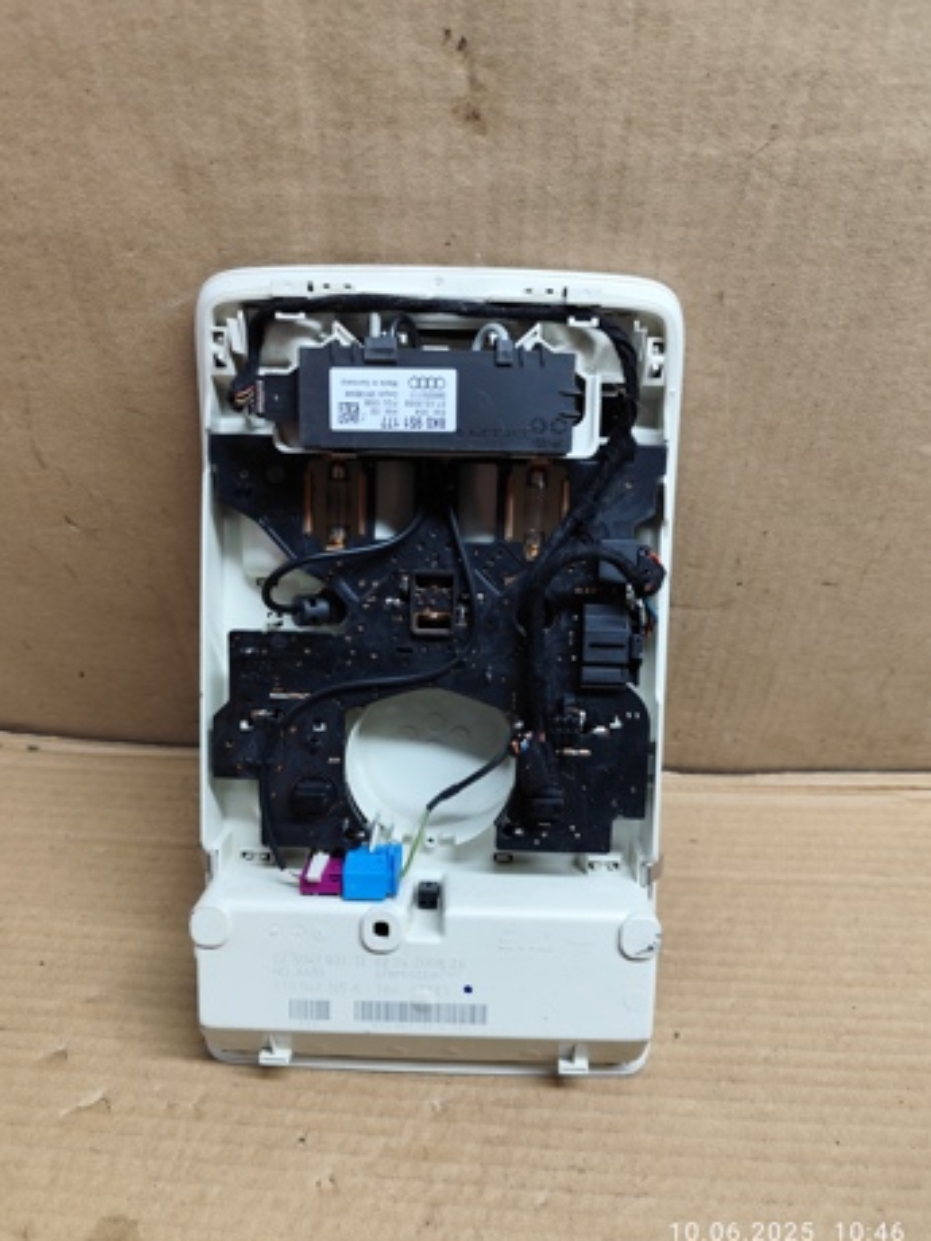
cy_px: 634
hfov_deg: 56.8
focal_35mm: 24
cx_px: 461
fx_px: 861
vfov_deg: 71.6
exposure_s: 1/120
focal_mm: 6.19
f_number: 1.65
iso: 250
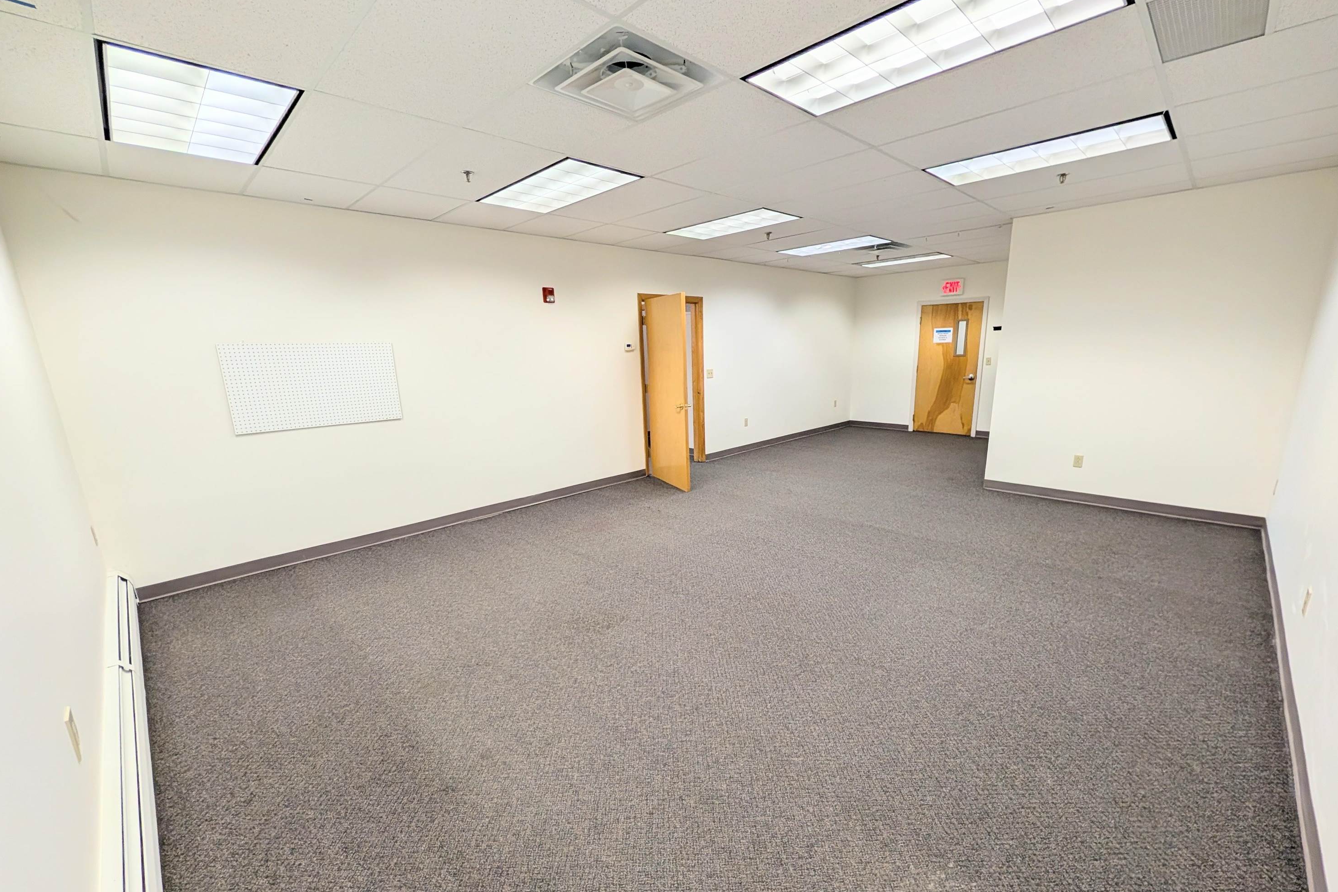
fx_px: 483
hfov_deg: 108.3
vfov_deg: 85.3
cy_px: 477
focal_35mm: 13
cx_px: 687
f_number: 1.7
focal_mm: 2.02
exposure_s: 1/134
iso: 53
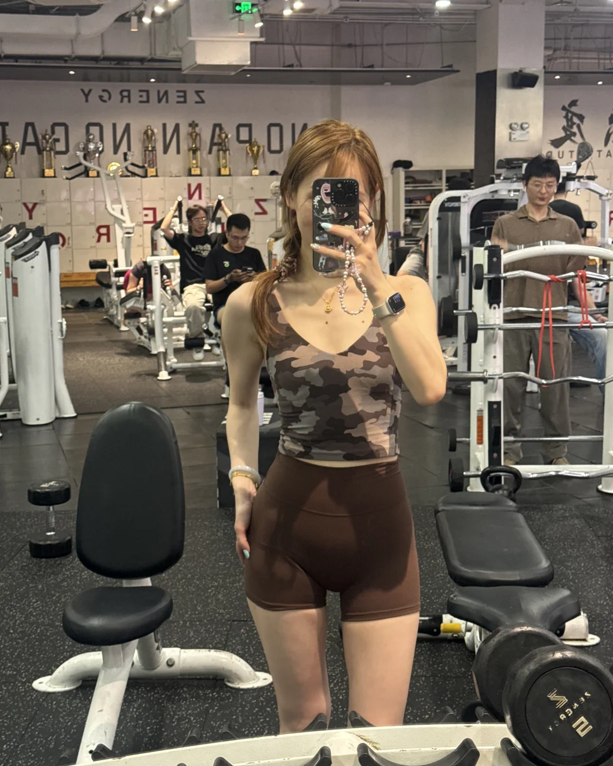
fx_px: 1157
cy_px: 358
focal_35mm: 51
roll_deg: +0.2
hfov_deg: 29.7
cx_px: 308
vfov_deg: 36.6
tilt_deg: -6.9
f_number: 1.78
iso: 320
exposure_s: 1/33
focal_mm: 6.76
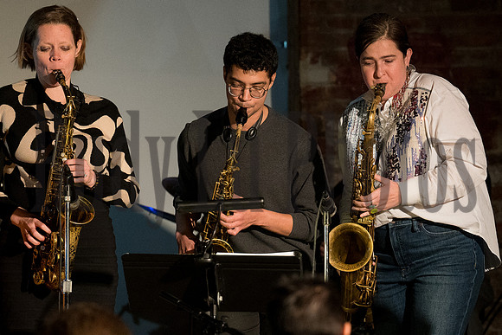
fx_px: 2293
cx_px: 270
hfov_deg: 12.5
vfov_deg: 8.4
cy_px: 155
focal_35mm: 164
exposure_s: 1/200
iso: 6400
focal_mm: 102
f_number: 2.8
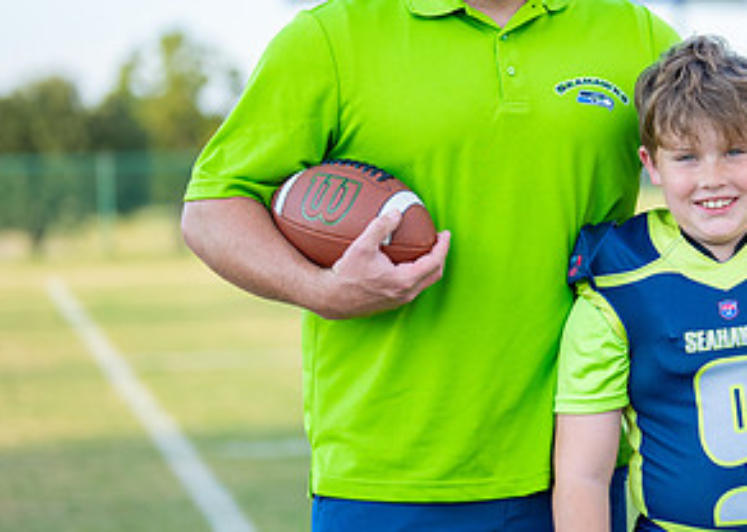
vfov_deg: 11.6
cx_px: 648
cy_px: 179
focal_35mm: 123
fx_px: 2607
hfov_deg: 16.1
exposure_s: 1/2000
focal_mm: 50
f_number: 1.2
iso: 100
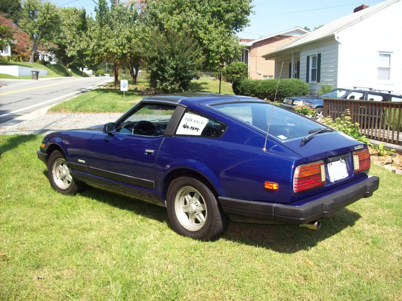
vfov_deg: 39.6
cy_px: 150
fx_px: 418
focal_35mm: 36
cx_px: 201
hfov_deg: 51.4
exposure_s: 1/585
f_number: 2.7
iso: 80
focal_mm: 6
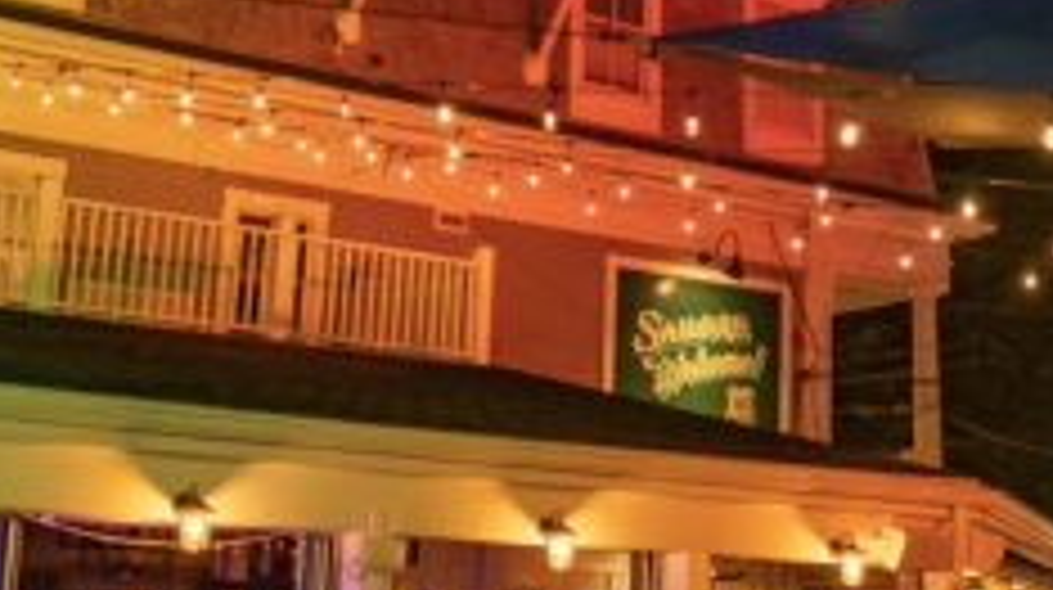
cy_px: 157
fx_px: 1924
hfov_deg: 30.5
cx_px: 666
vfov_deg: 17.3
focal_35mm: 69
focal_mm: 16
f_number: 1.8
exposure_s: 1/125
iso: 1600
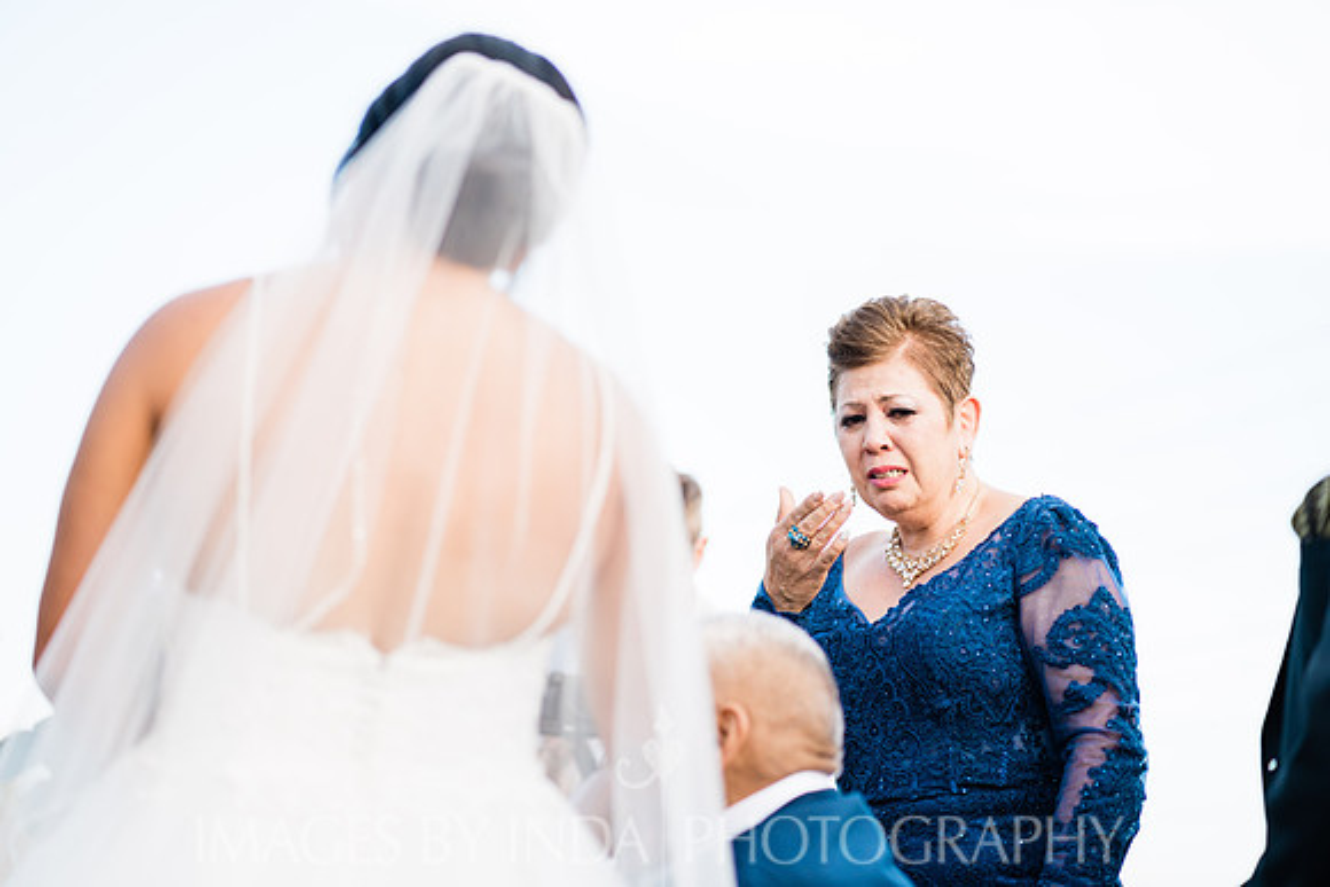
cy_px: 444
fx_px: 3142
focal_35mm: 85
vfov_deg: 16.1
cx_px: 665
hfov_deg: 23.9
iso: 160
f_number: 2.2
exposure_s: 1/640
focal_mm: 85
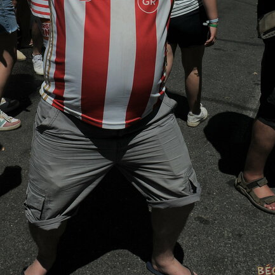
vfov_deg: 30.4
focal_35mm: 54
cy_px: 32
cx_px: 122
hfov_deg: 31.6
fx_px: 485
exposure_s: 1/800
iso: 200
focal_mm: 20
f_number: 14
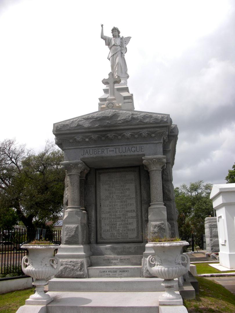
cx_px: 118
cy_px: 156
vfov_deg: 51.4
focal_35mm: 36
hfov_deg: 39.7
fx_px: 326
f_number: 7.9
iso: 50
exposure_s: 1/125
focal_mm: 6.3
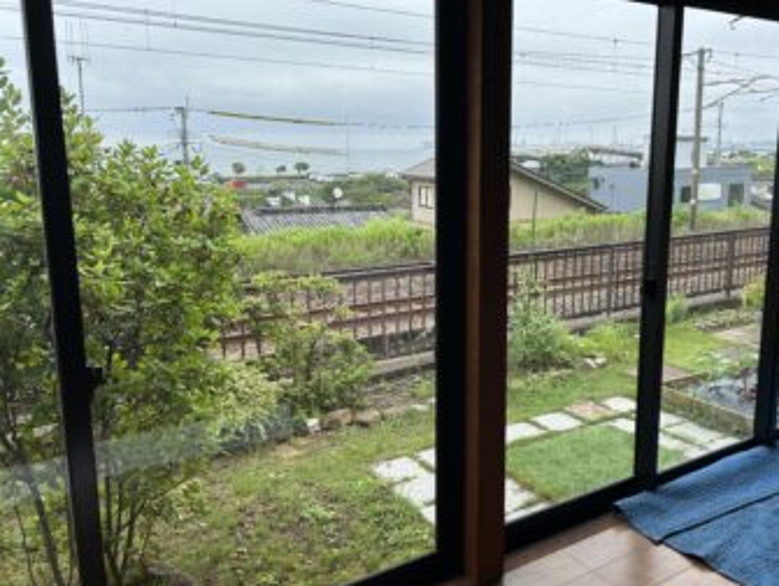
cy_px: 270
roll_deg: -0.3
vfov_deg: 45.5
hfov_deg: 57.9
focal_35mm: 31
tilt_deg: -10.8
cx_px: 460
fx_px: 698
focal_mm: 5.7
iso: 50
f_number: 1.5
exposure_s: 1/1361
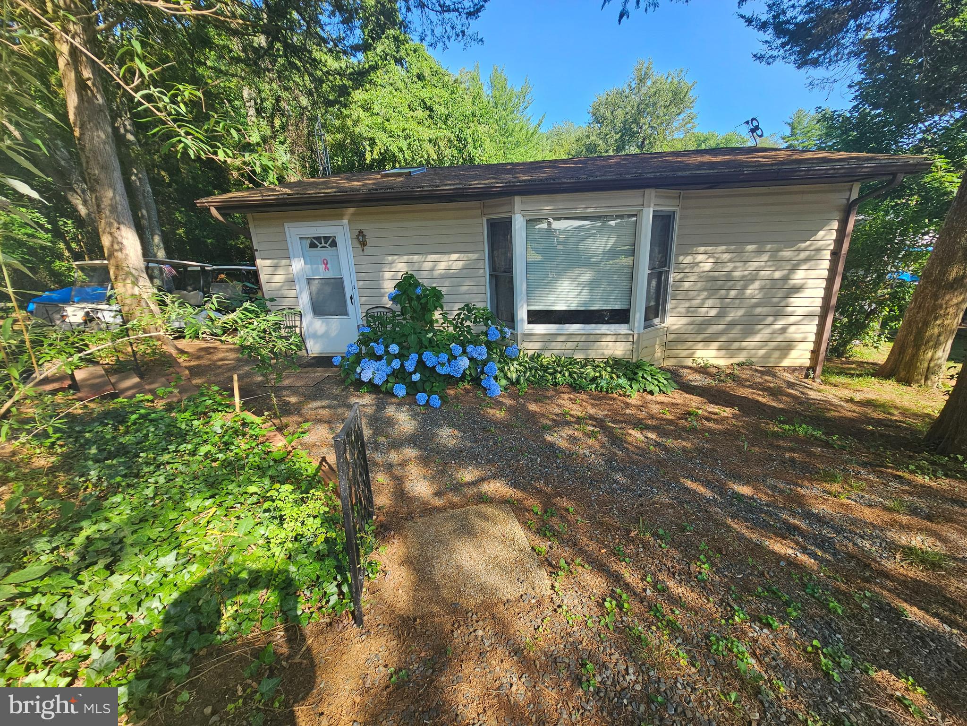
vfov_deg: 89.9
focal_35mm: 13
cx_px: 484
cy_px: 363
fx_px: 363
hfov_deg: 106.2
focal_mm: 2.2
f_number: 2.2
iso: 50
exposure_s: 1/388
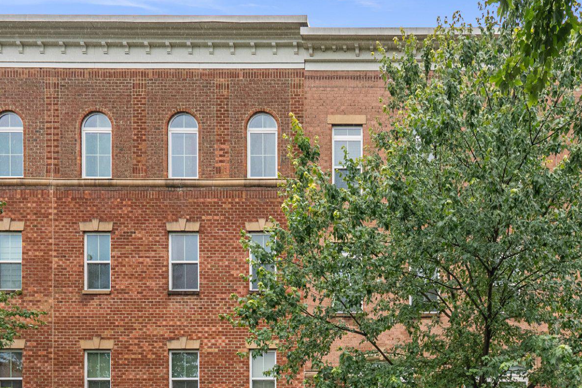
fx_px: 533
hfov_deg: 54.7
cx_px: 433
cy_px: 334
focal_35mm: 33
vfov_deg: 37.8
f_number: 8
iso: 200
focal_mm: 19
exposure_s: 1/320
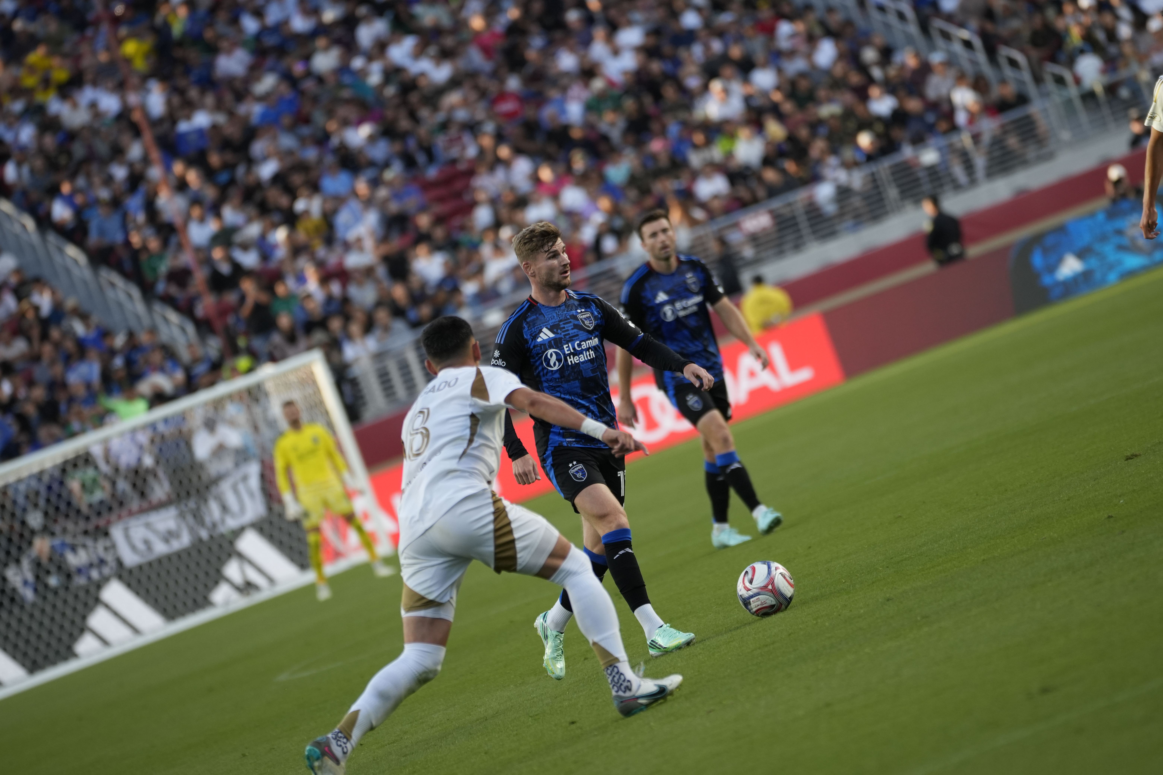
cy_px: 388
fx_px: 9691
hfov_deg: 6.9
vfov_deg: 4.6
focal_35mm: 300
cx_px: 582
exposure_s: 1/1600
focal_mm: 200
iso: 500
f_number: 2.8
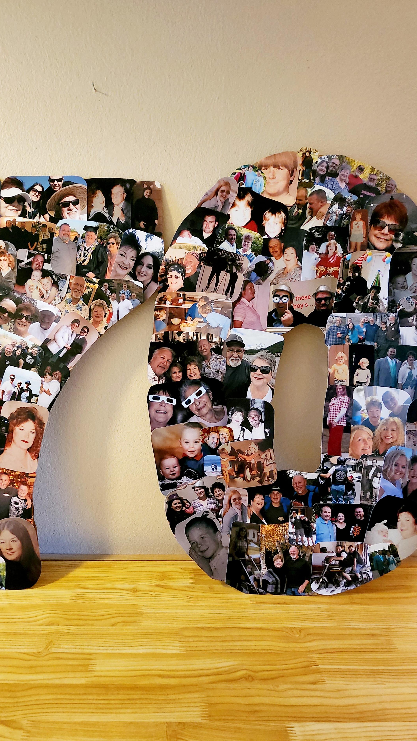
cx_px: 170
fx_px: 295
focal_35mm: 15
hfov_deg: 69.9
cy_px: 376
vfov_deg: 103.0
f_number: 2.2
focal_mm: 2.2
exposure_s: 1/24
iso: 1000
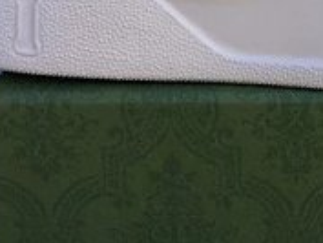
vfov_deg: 13.2
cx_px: 332
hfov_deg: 17.1
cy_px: 55
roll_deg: +0.0
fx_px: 1046
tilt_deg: -18.9
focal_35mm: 112
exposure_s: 1/256
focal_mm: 3.3
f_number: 2.4
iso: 25
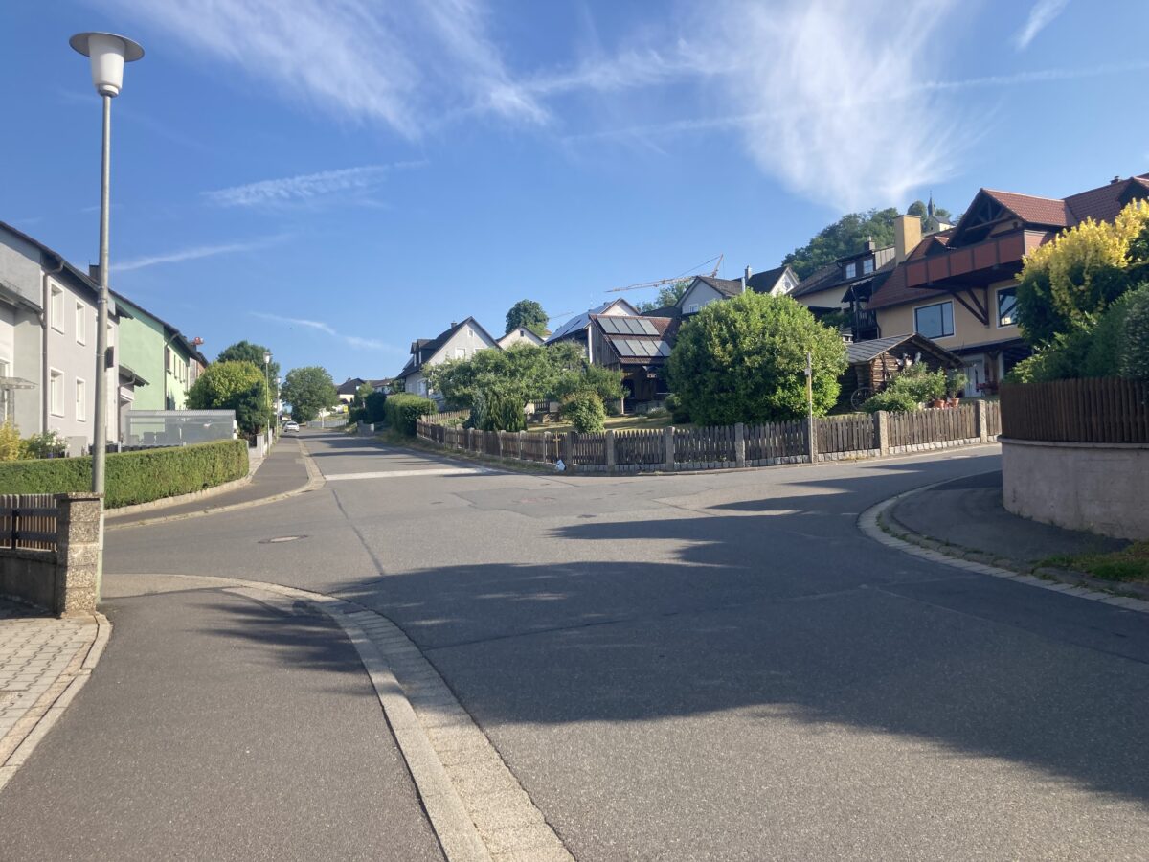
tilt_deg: +4.3
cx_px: 574
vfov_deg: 49.7
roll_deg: +1.2
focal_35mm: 28
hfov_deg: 63.4
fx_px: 929
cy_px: 431
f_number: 1.8
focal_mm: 3.99
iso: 20
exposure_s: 1/1372
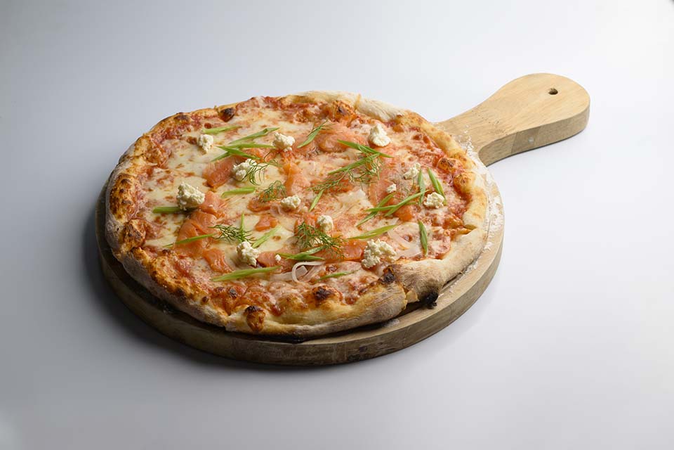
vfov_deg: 16.1
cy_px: 225
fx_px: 1591
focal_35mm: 85
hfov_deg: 23.9
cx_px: 337
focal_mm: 85
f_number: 8.5
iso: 80
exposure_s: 1/200
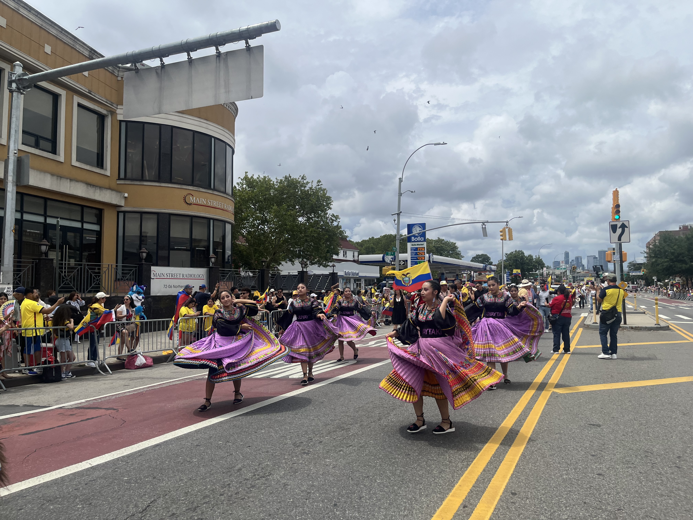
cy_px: 260
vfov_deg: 53.1
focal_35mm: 26
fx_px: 521
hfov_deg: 67.3
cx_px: 346
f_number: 1.6
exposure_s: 1/6173
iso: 50
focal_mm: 5.1
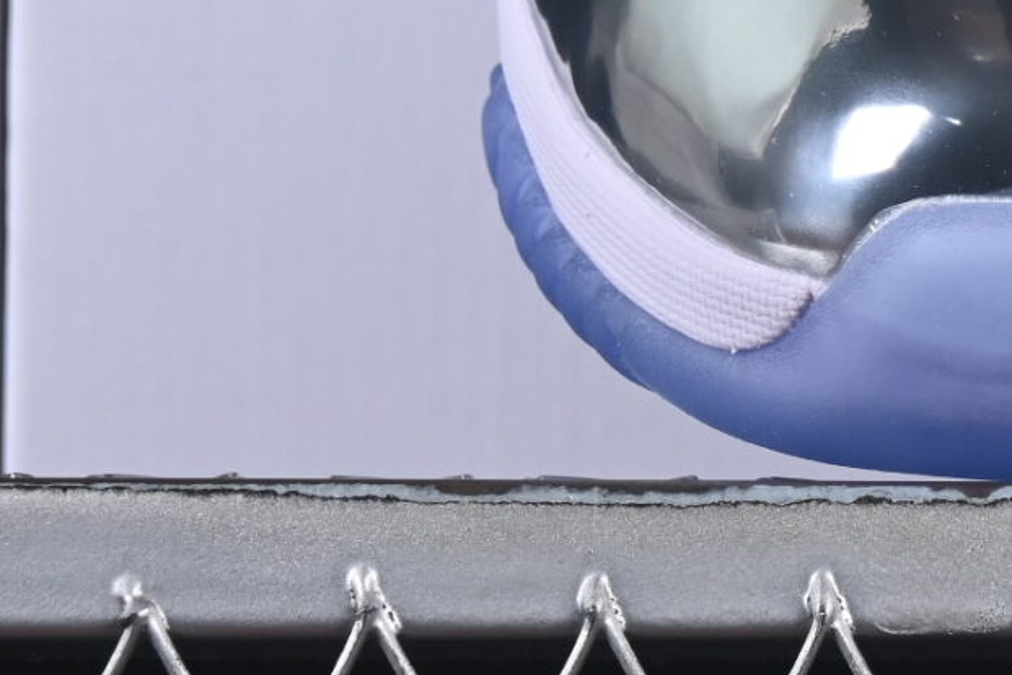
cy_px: -384
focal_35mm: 309
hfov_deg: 6.6
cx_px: 1486
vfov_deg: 4.4
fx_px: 8686
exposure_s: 1/80
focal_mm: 50
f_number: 8
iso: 160
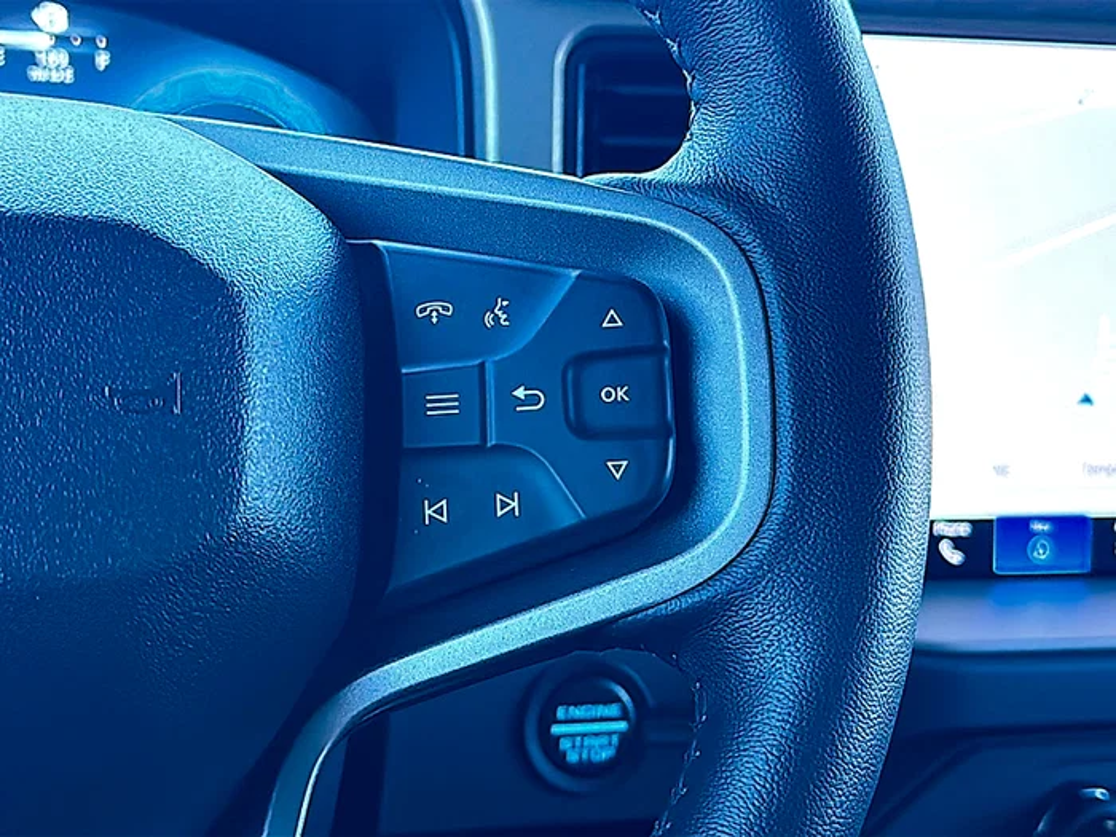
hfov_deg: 41.2
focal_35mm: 46
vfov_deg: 31.5
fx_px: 1483
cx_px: 558
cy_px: 418
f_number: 1.78
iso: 100
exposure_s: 1/77
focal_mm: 6.86
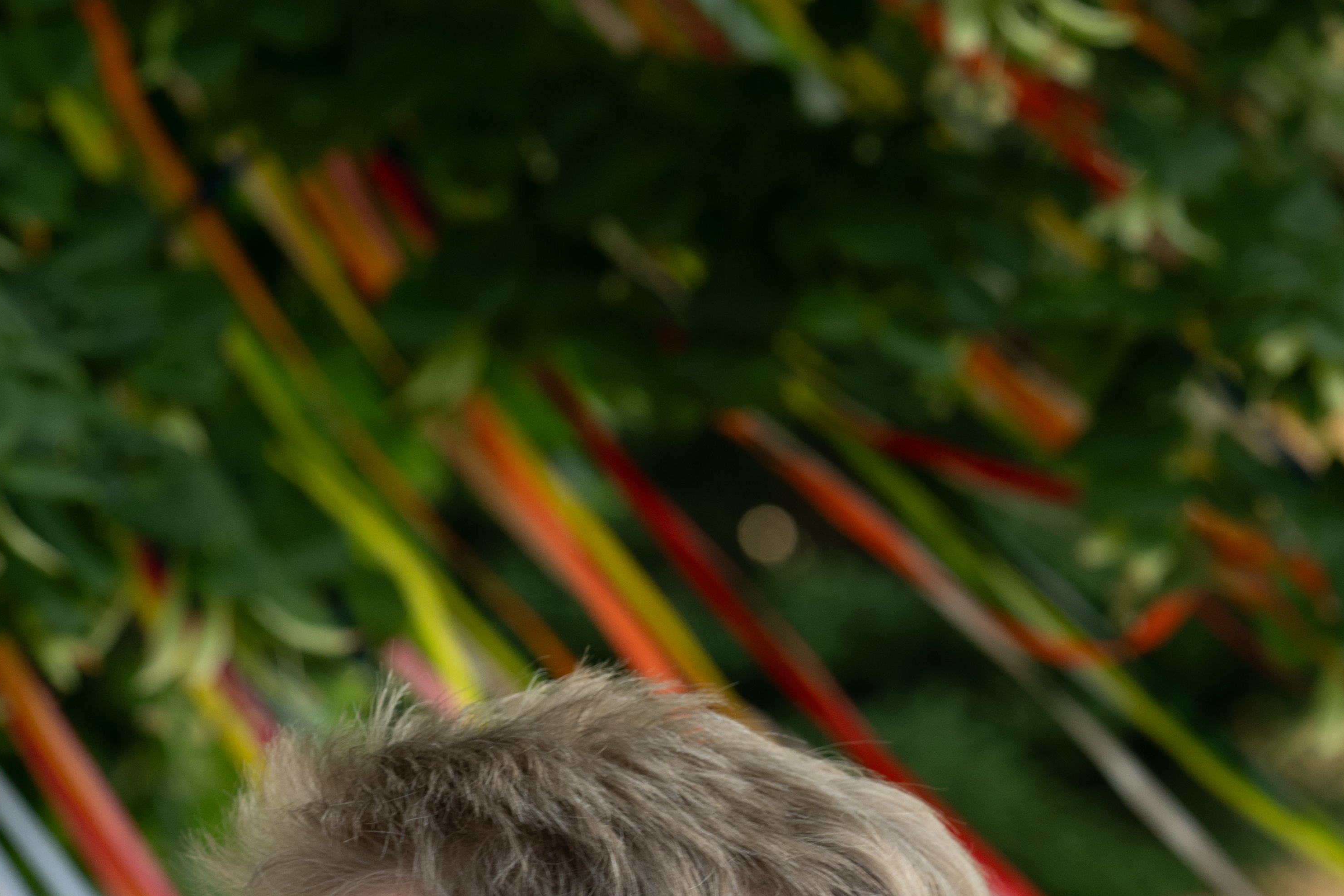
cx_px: 197
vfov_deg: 5.8
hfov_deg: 8.7
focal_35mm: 236
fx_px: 8809
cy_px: 1186
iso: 160
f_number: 5
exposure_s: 1/200
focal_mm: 85
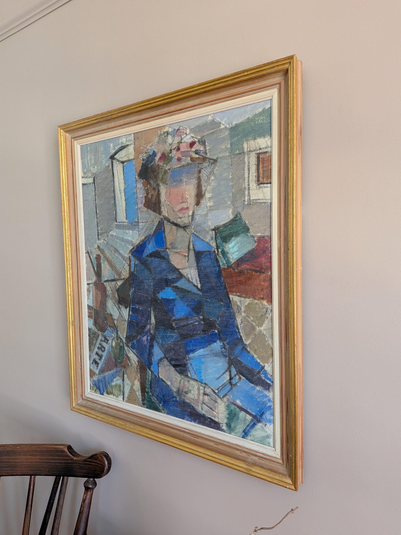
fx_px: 371
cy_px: 268
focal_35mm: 24
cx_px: 200
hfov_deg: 56.8
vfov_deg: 71.6
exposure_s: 1/32.5
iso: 110
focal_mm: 4.53
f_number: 1.7
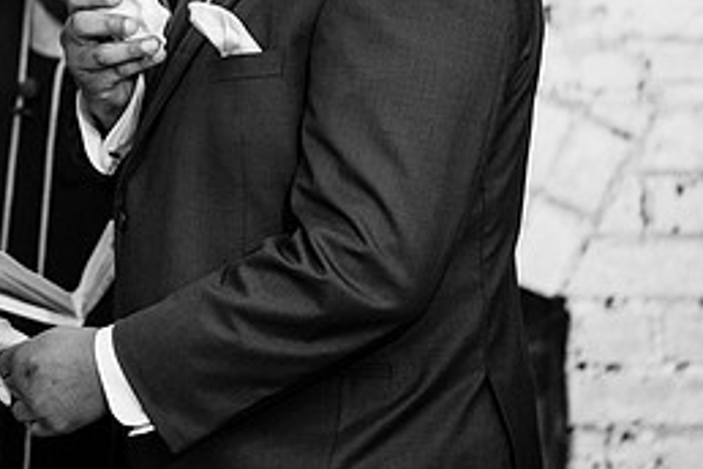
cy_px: 20
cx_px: -25
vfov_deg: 3.1
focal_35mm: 450
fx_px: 8787
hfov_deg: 4.6
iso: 2000
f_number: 2.8
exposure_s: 1/200
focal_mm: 200
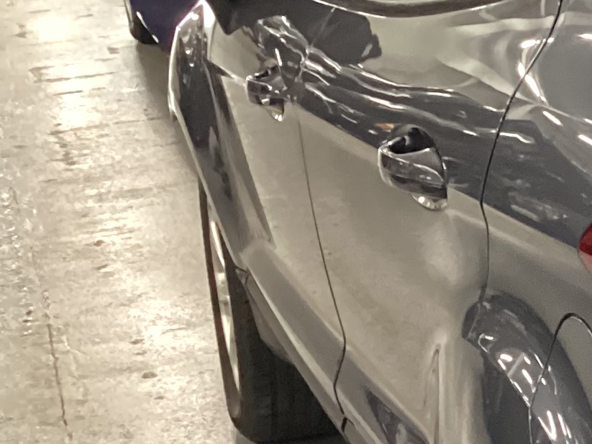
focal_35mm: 123
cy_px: 349
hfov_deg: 14.2
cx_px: 1072
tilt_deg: -21.1
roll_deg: +1.9
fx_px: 2103
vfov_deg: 12.0
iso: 400
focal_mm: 3.3
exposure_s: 1/40
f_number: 2.4
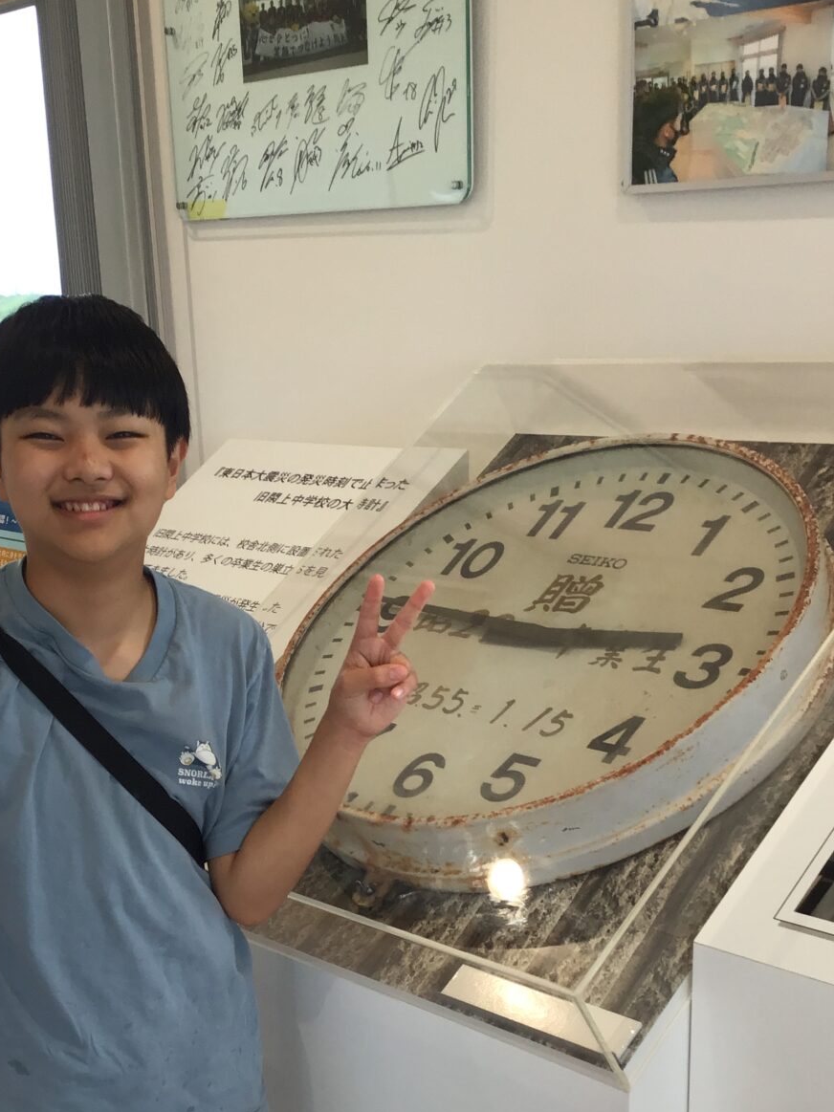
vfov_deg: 38.7
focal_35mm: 48
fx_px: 1542
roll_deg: +3.3
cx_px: 332
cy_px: 830
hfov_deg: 30.2
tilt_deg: -19.1
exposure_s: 1/120
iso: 40
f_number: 2.4
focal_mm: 3.3
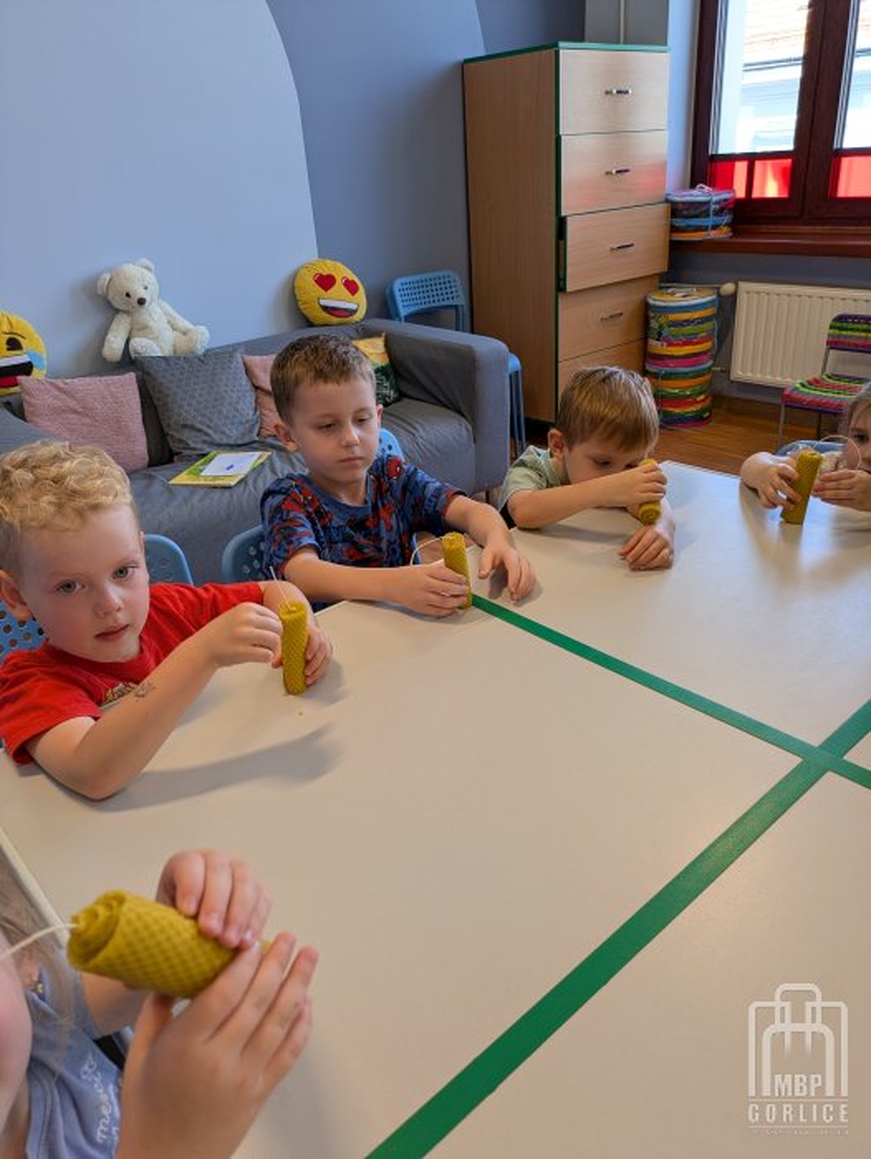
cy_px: 580
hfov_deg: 54.9
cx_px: 436
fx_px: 838
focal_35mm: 25
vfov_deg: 69.4
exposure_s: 1/100
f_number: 1.89
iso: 61
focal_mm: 5.43
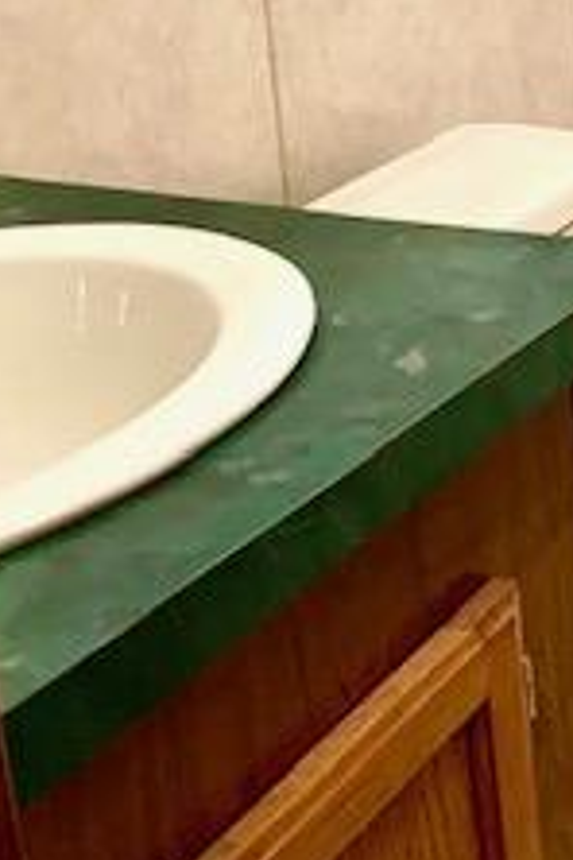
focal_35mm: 78
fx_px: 1862
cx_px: 1084
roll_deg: -0.8
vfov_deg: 25.4
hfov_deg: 14.9
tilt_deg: -15.9
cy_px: 139
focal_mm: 4.25
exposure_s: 1/60
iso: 250
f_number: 1.8
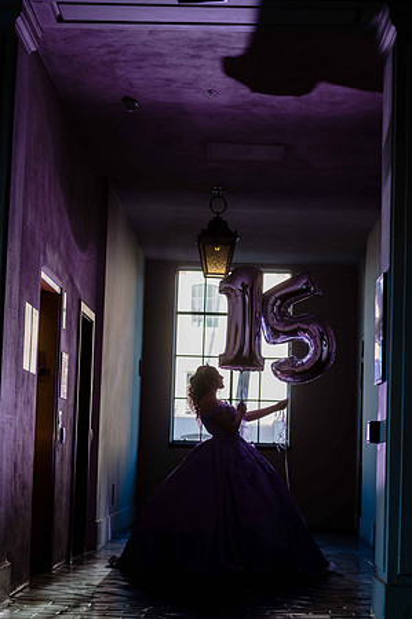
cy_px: 310
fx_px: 1376
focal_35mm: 80
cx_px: 206
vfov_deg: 25.4
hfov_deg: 17.0
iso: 200
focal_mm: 80
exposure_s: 1/200
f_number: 4.5
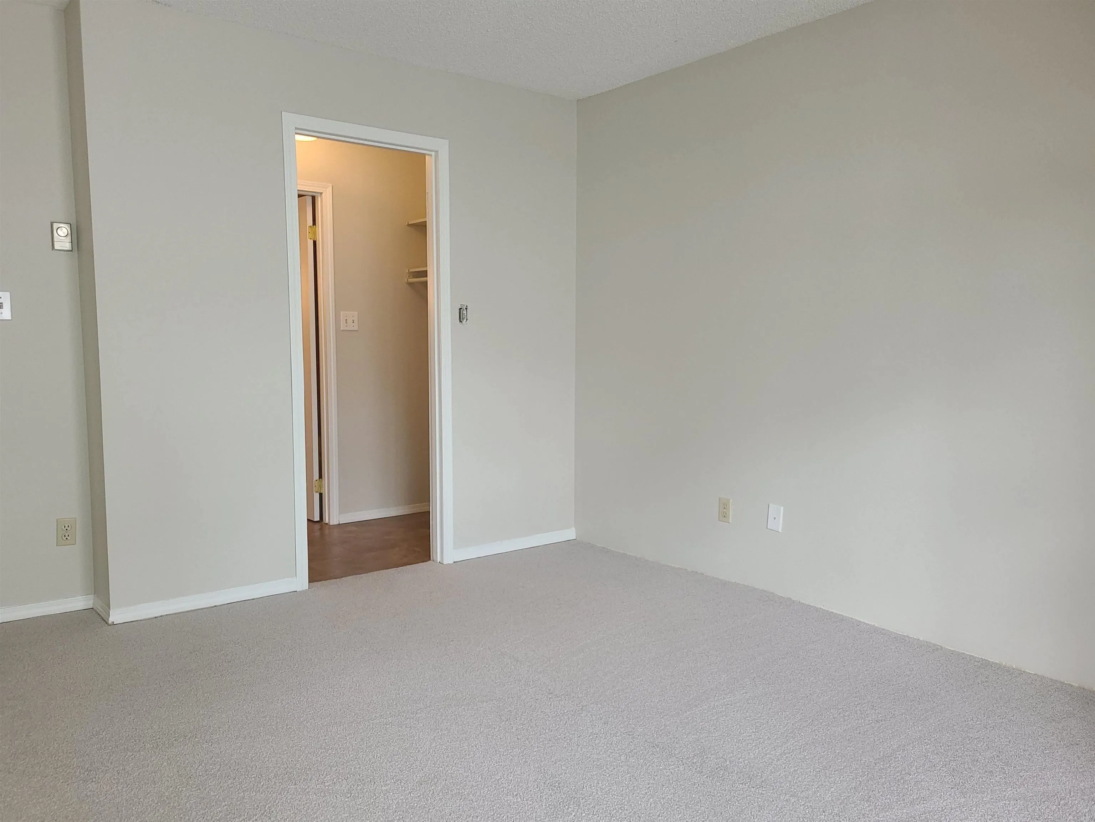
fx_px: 823
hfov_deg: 67.3
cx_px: 548
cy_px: 411
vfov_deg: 53.1
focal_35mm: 26
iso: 125
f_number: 1.8
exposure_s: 1/60.2
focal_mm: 5.4
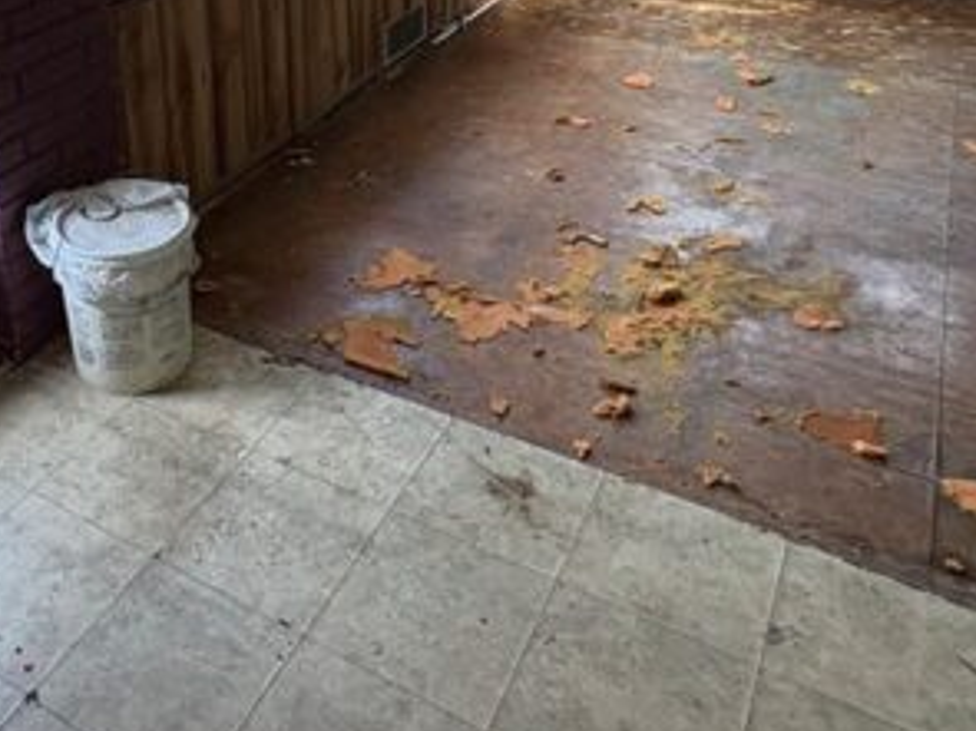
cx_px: 238
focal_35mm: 38
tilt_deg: -11.9
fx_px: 1071
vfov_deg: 32.8
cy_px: -83
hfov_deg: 47.1
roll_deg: +4.2
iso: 160
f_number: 2.2
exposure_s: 1/99
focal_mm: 2.22
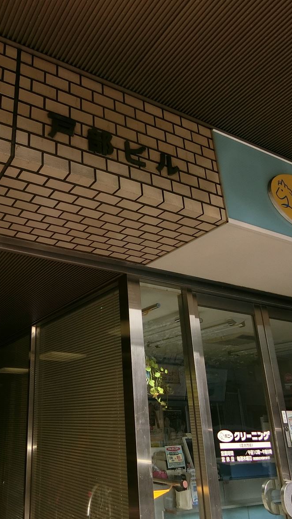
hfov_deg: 40.0
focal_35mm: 28
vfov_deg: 67.9
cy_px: 262
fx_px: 386
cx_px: 64
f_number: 2.7
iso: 80
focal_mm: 4.06
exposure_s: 1/640
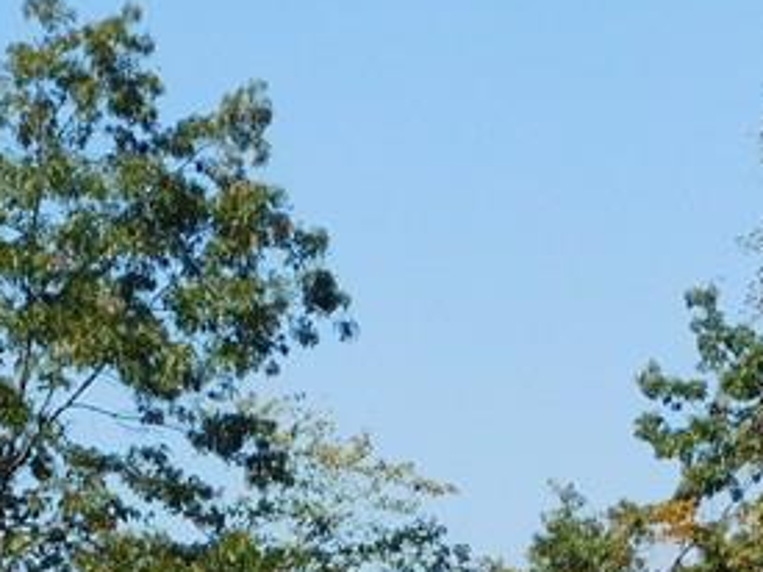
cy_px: 1011
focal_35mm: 246
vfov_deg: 5.9
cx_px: 338
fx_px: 5420
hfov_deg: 8.1
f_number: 4.2
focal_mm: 11.7
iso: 125
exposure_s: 1/800
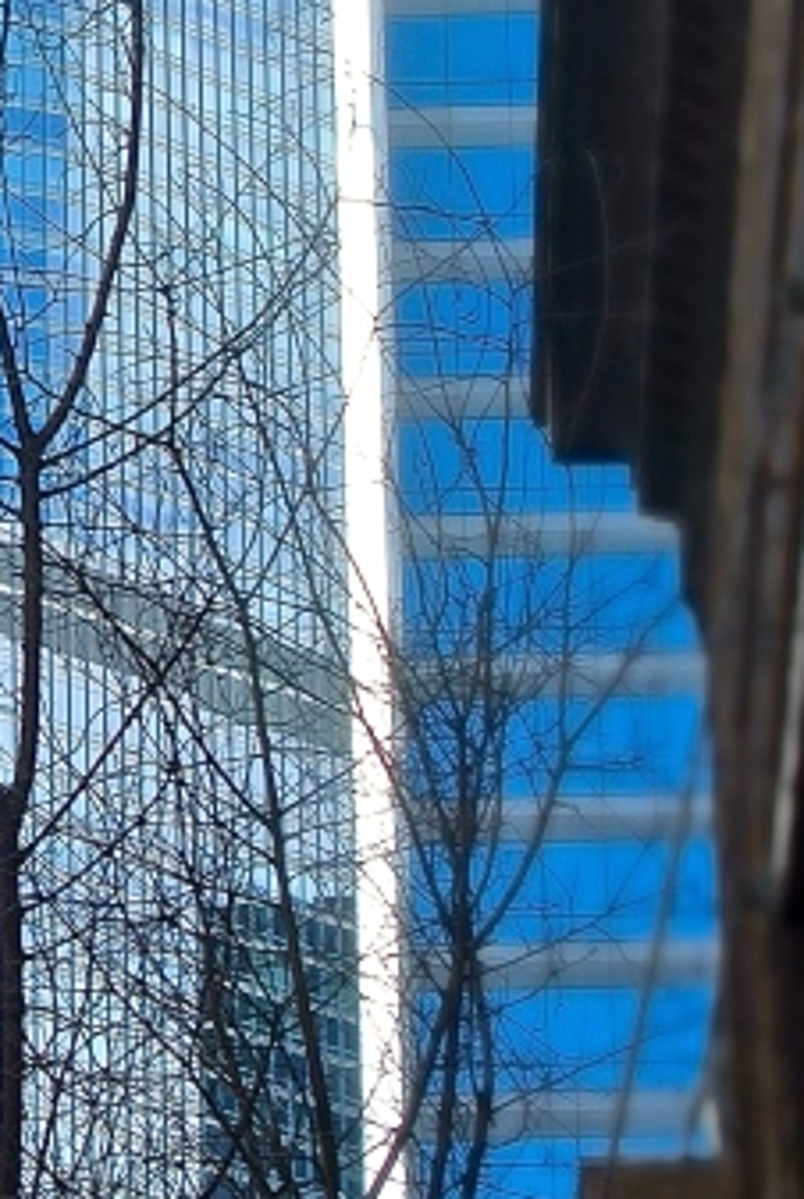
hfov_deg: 5.6
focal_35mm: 246
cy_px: 221
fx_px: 8207
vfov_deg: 8.3
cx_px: -2
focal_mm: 30
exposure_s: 1/250
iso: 100
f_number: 5.6
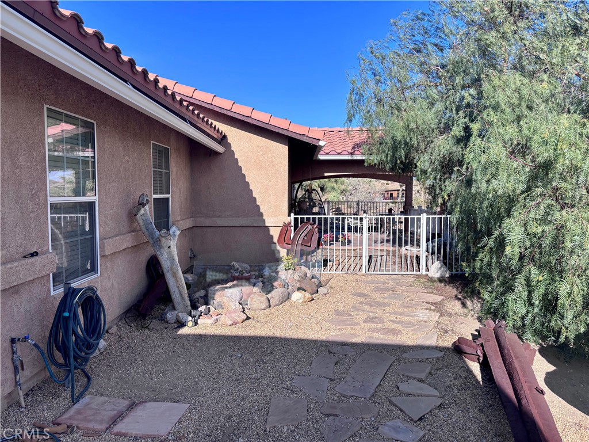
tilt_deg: -4.5
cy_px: 221
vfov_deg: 53.1
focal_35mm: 26
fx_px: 442
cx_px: 294
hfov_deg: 67.3
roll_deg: -0.7
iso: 50
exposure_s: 1/2933
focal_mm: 5.96
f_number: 1.6
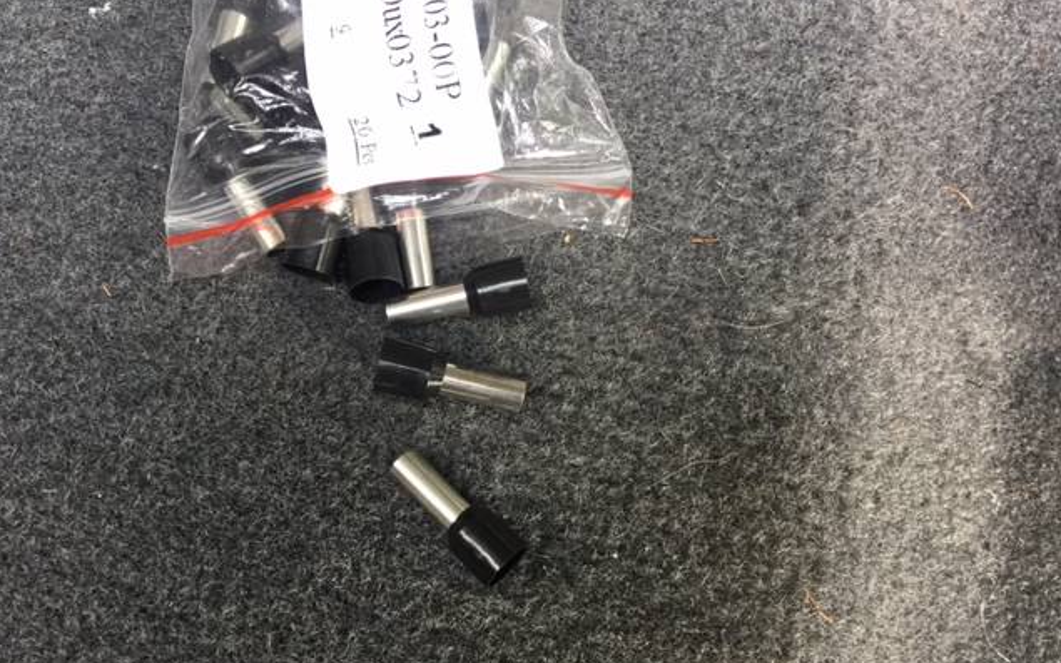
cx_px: 530
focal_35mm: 31
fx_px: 896
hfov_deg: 61.2
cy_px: 391
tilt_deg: -78.2
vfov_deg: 40.5
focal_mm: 4.15
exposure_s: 1/30
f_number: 2.2
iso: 32
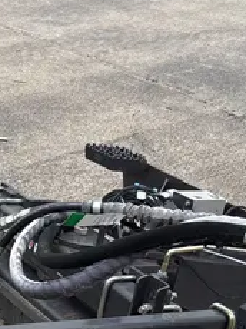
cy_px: 411
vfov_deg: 21.6
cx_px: 80
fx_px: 788
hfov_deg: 17.7
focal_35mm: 83
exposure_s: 1/1706
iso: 50
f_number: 1.6
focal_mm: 5.96
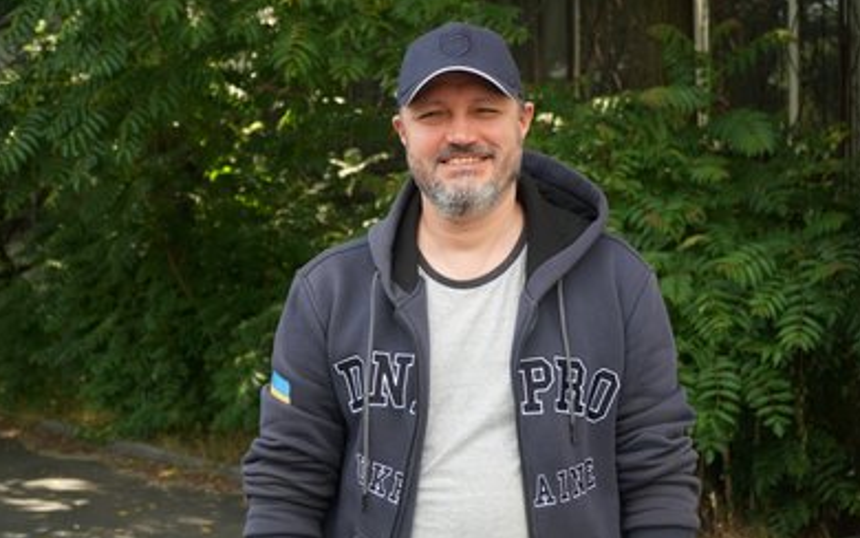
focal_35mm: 47
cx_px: 432
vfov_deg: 27.4
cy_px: 273
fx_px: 1102
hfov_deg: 42.6
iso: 100
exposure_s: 1/200
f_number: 4
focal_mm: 30
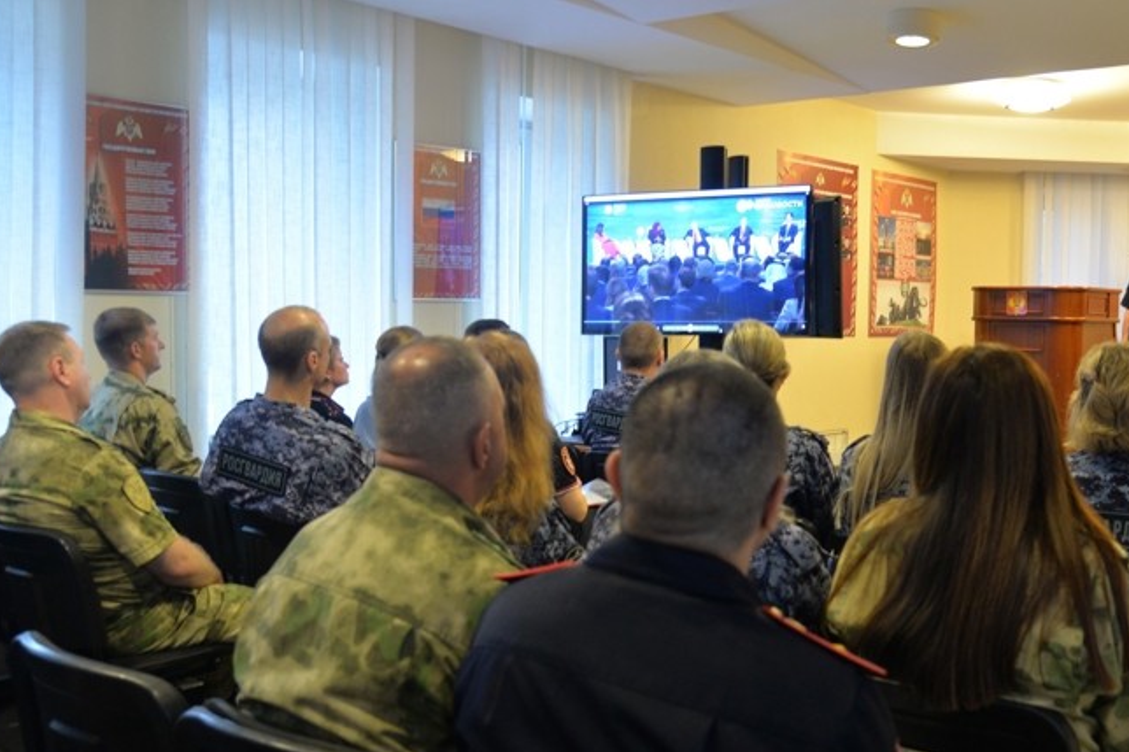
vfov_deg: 37.7
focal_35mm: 35
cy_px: 436
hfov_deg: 54.3
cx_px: 636
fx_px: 1097
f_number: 4
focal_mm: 30
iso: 1600
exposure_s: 1/30
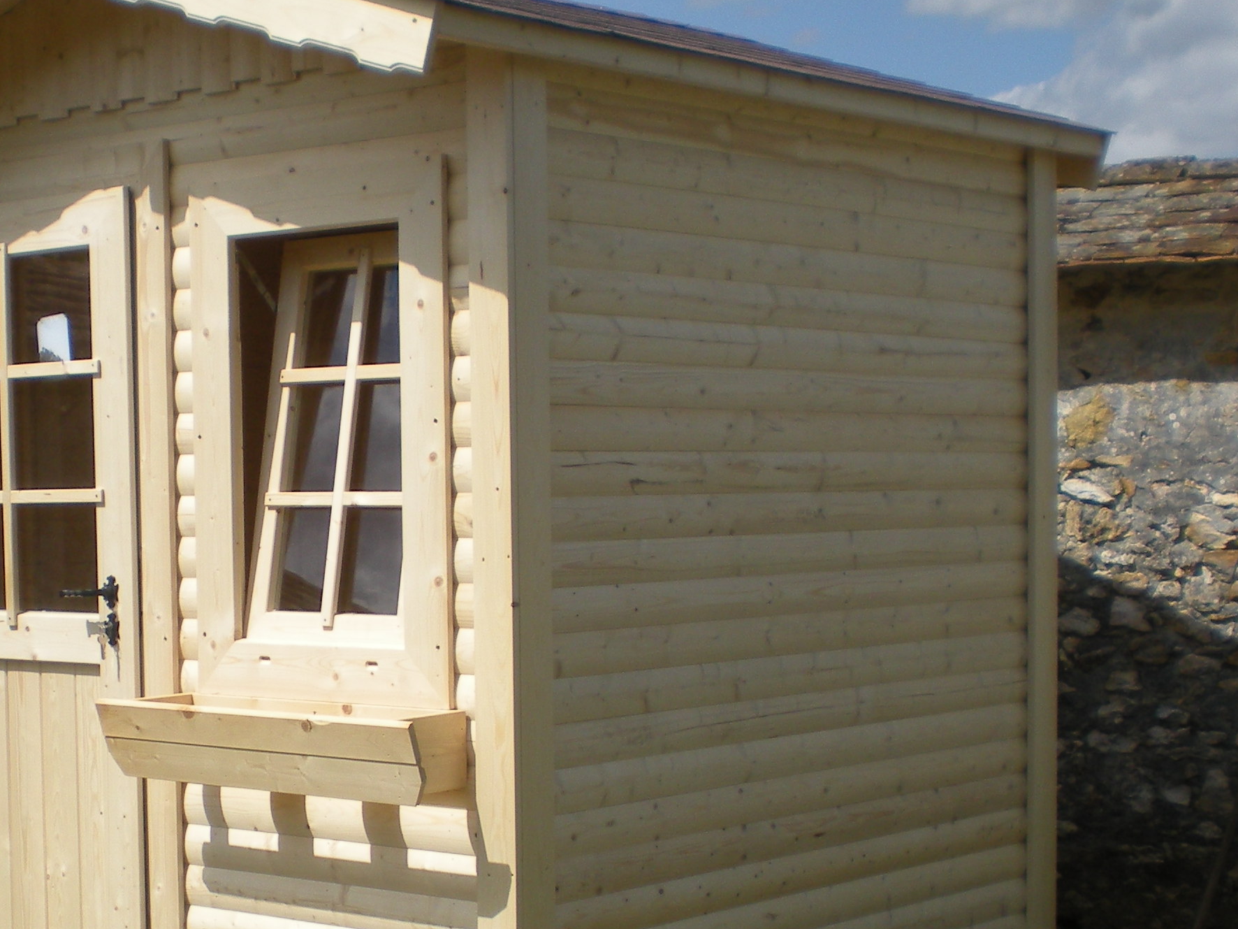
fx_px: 2503
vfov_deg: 20.9
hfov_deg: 27.6
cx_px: 397
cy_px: 607
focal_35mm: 70
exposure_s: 1/864
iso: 64
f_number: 4.6
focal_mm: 6.3
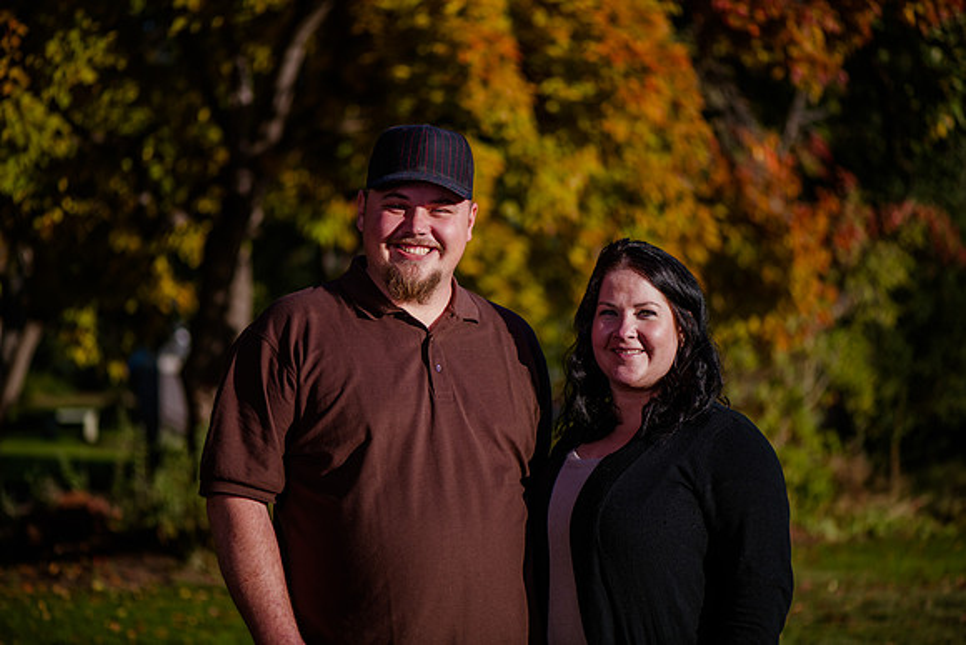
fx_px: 2818
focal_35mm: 105
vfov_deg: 13.0
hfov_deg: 19.5
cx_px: 483
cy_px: 322
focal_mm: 105
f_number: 2.8
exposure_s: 1/800
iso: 125
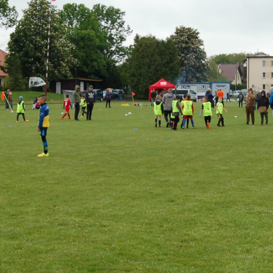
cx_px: 130
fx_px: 724
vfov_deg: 21.3
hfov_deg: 21.3
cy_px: 91
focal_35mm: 81
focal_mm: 23
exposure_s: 1/160
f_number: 10
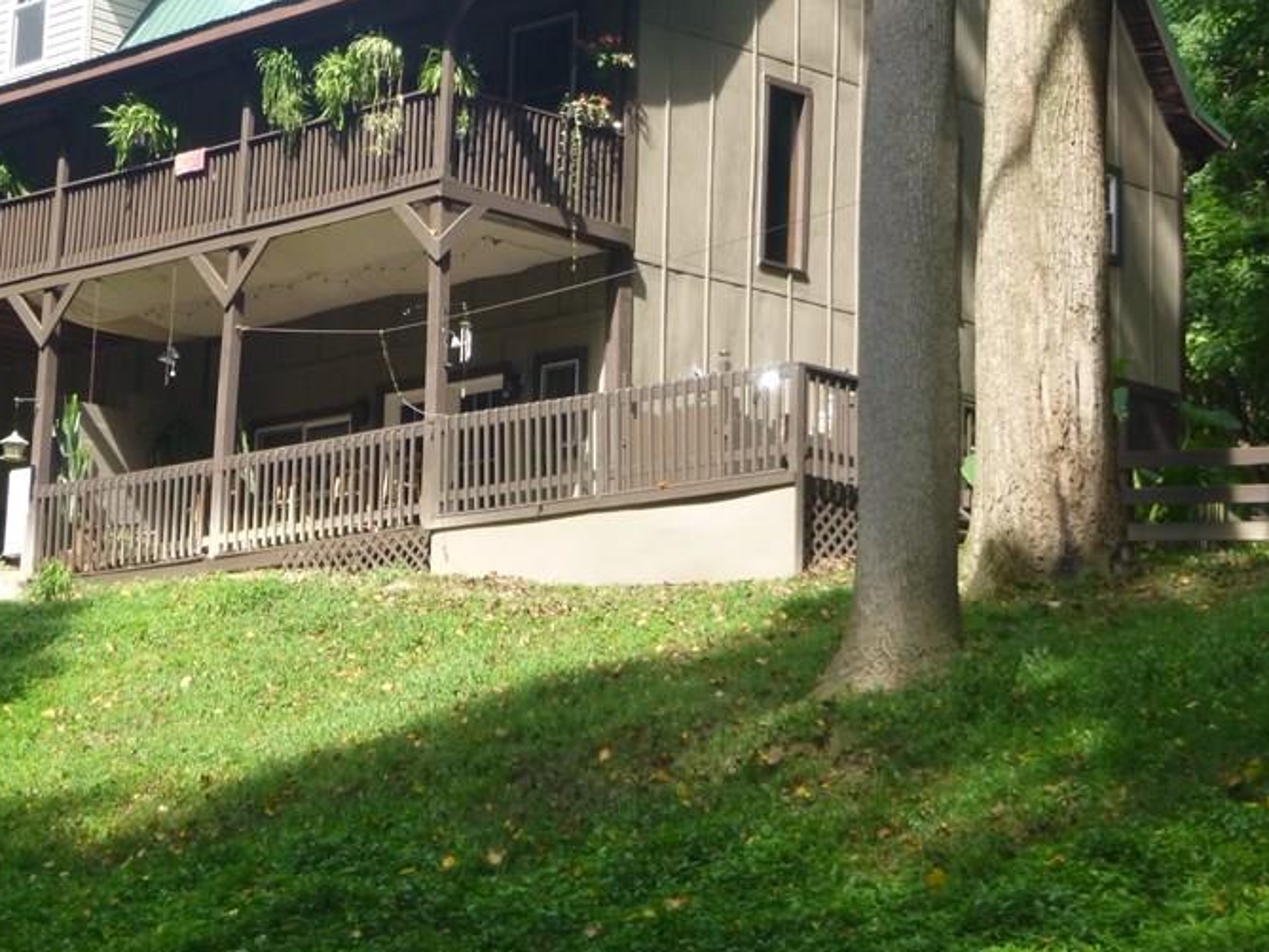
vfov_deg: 14.6
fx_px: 3703
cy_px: 237
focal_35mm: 101
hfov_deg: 19.4
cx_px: 436
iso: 160
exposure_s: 1/100
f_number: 5.4
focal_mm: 11.9
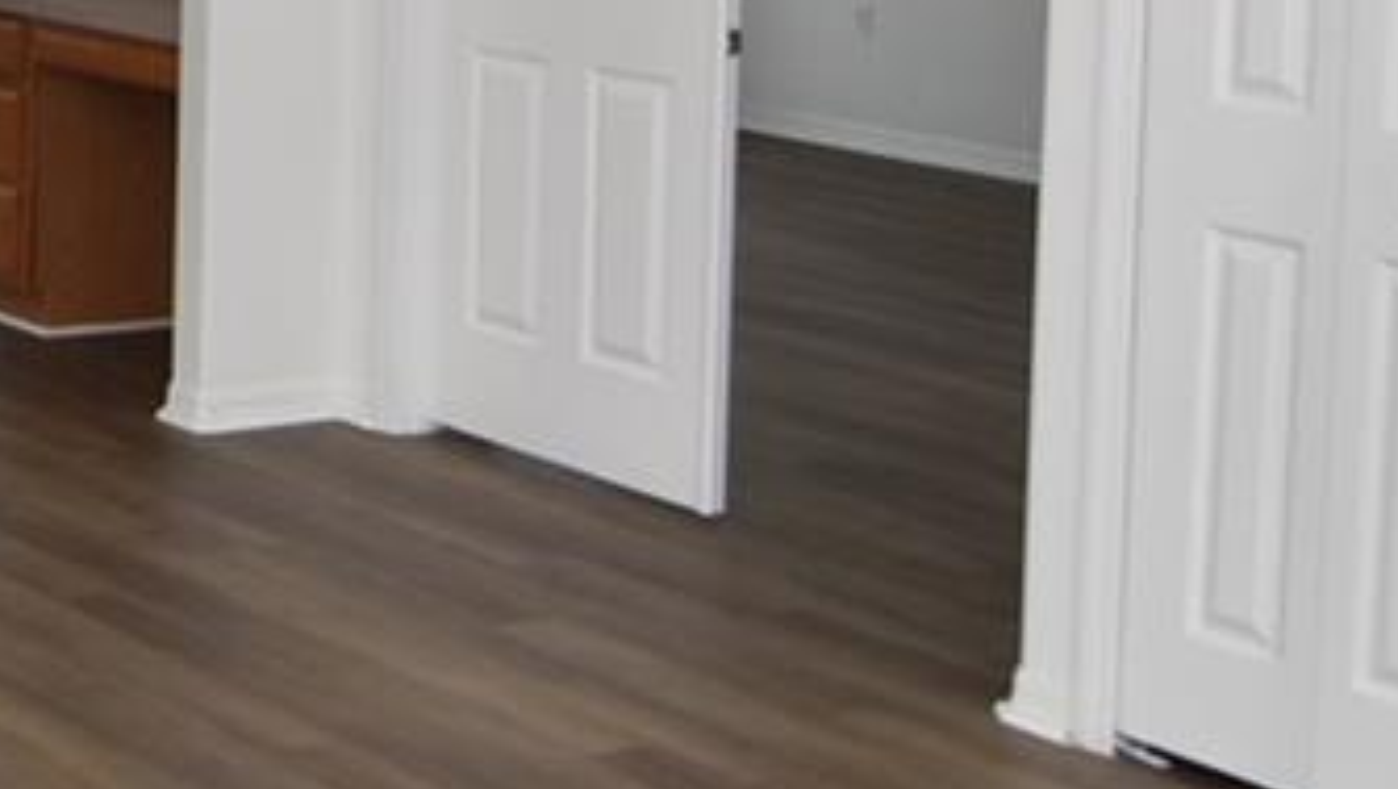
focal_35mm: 75
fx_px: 2782
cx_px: -484
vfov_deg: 15.7
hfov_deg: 24.2
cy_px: -83
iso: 220
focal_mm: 10
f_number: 4
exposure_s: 1/60
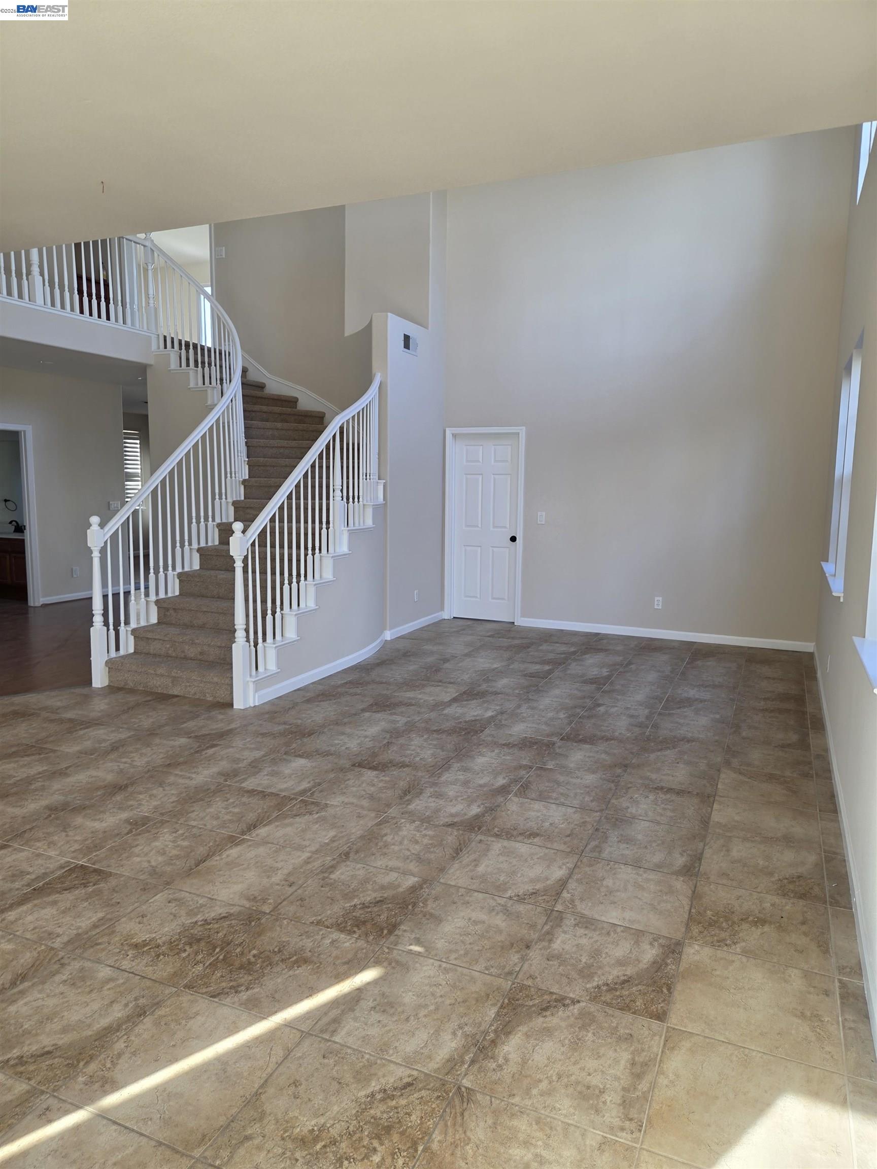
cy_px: 584
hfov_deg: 58.9
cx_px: 438
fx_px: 777
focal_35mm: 23
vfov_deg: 73.9
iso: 50
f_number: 1.8
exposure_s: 1/59
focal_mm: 5.4
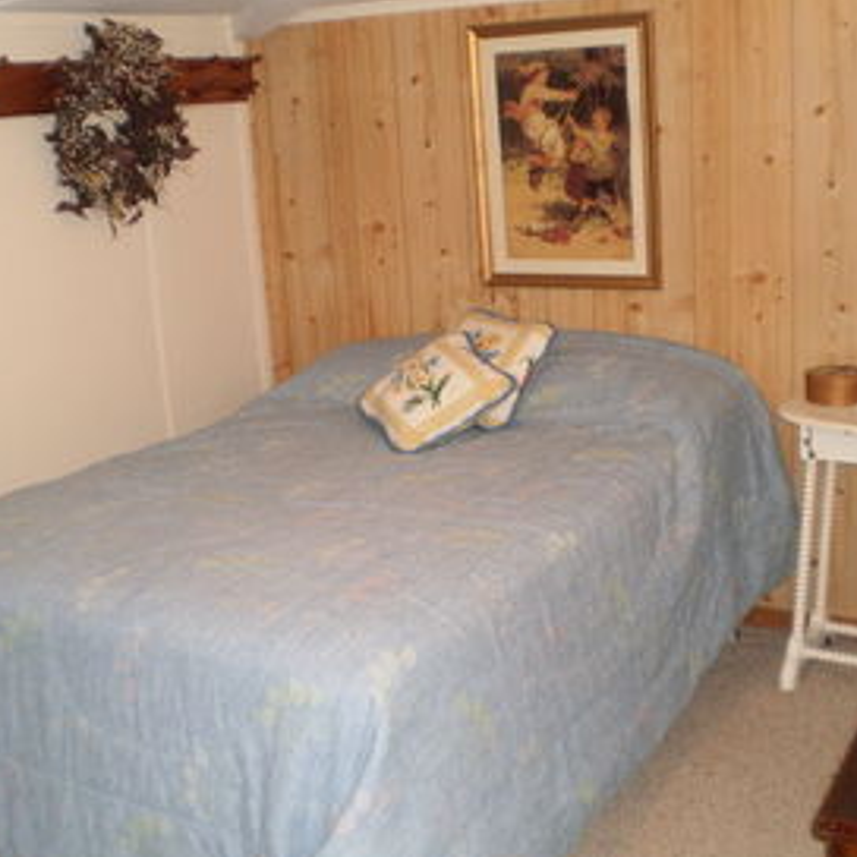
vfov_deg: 39.2
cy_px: 432
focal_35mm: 43
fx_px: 1204
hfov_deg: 39.1
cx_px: 492
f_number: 3.1
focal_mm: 6.3
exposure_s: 1/30
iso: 250
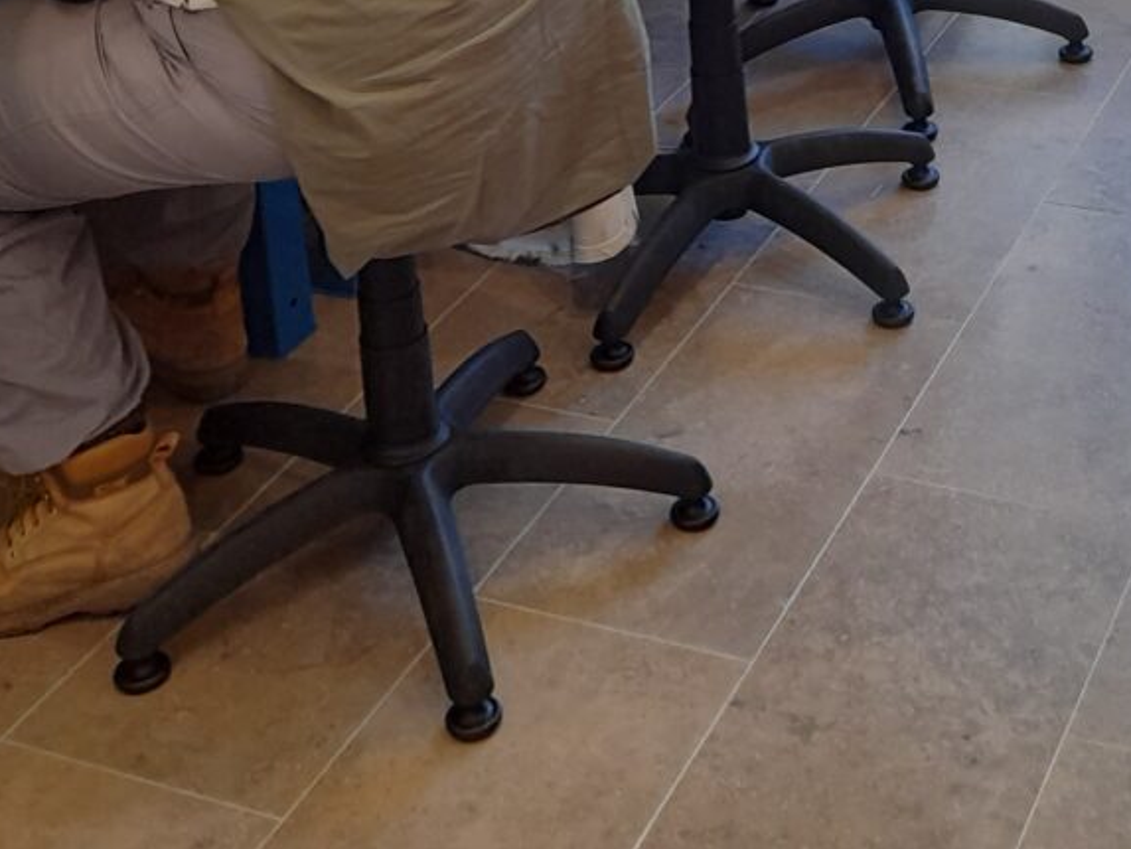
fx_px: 2190
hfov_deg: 28.3
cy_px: -255
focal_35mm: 67
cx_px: 930
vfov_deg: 20.1
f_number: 2
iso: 100
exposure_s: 1/50
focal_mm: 4.6
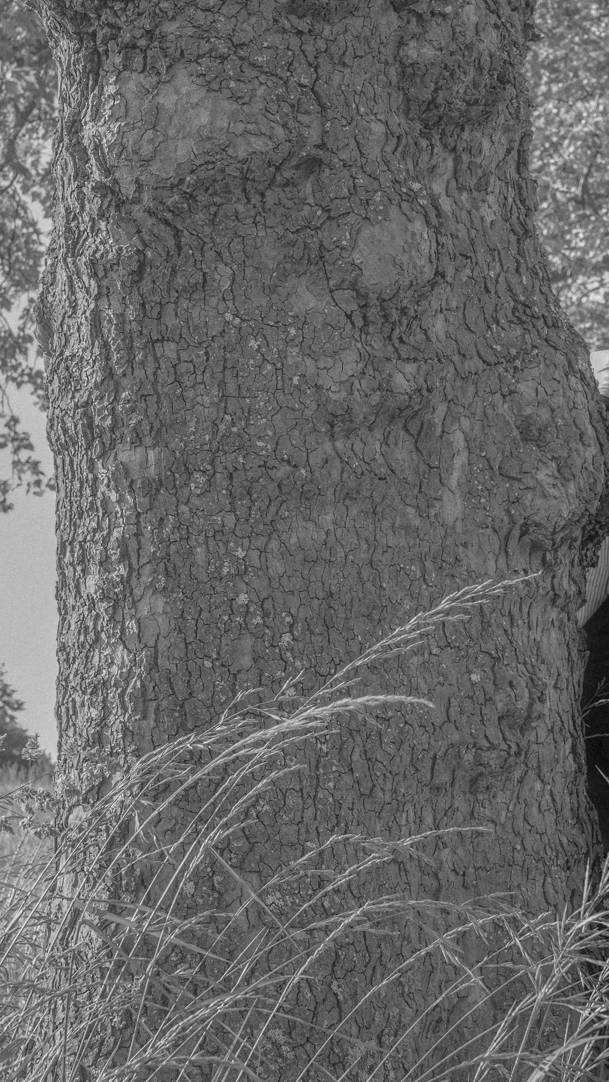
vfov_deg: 33.8
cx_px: 358
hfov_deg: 19.4
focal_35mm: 62
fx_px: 1780
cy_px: 550
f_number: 8
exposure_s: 1/125
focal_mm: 37
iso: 250
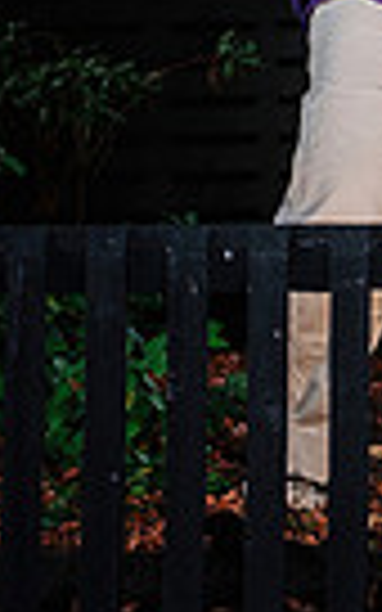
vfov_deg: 6.4
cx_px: 746
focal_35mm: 327
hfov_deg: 4.0
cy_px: -241
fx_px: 5447
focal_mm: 50
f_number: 2.8
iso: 400
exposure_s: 1/200
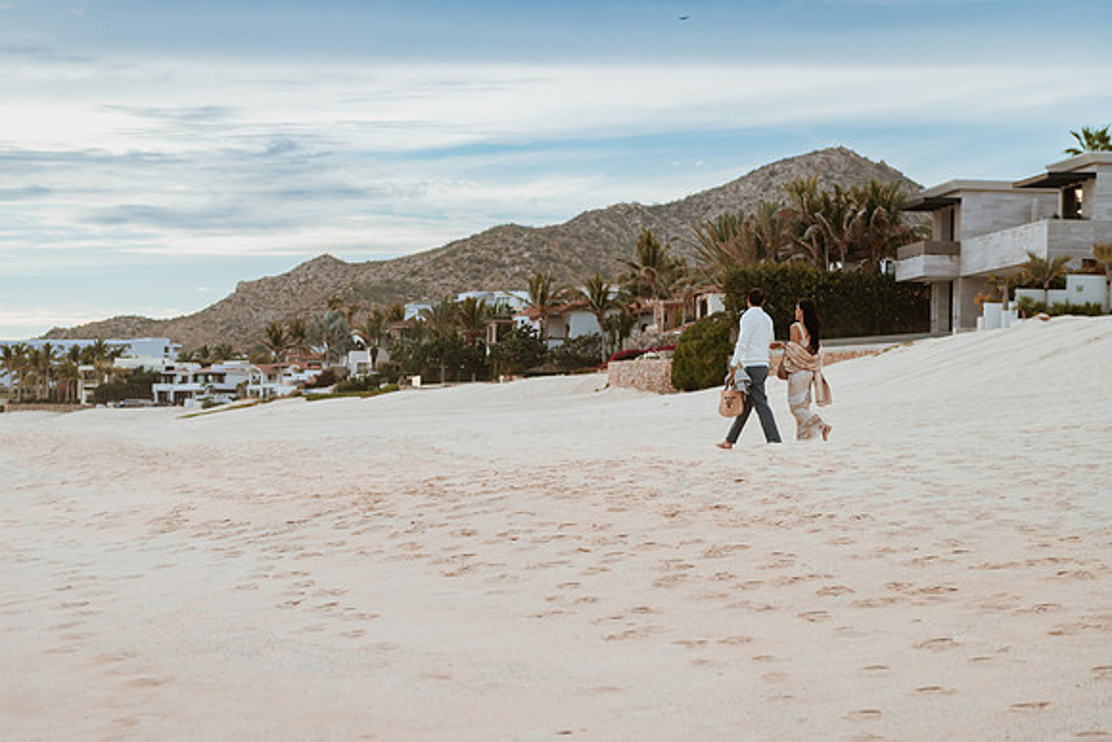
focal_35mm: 84
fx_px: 2582
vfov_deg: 16.3
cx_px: 448
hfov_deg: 24.3
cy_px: 443
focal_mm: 70
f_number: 2.8
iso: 250
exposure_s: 1/4000
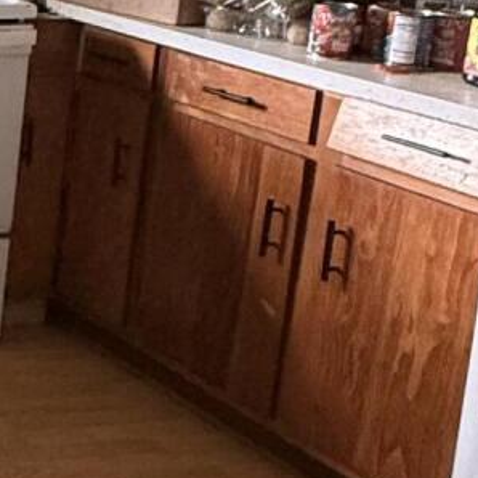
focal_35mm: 83
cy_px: 26
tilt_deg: -10.0
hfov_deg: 14.7
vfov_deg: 20.4
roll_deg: +0.1
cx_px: -621
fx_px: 1297
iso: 500
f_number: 2.2
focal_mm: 2.22
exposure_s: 1/60
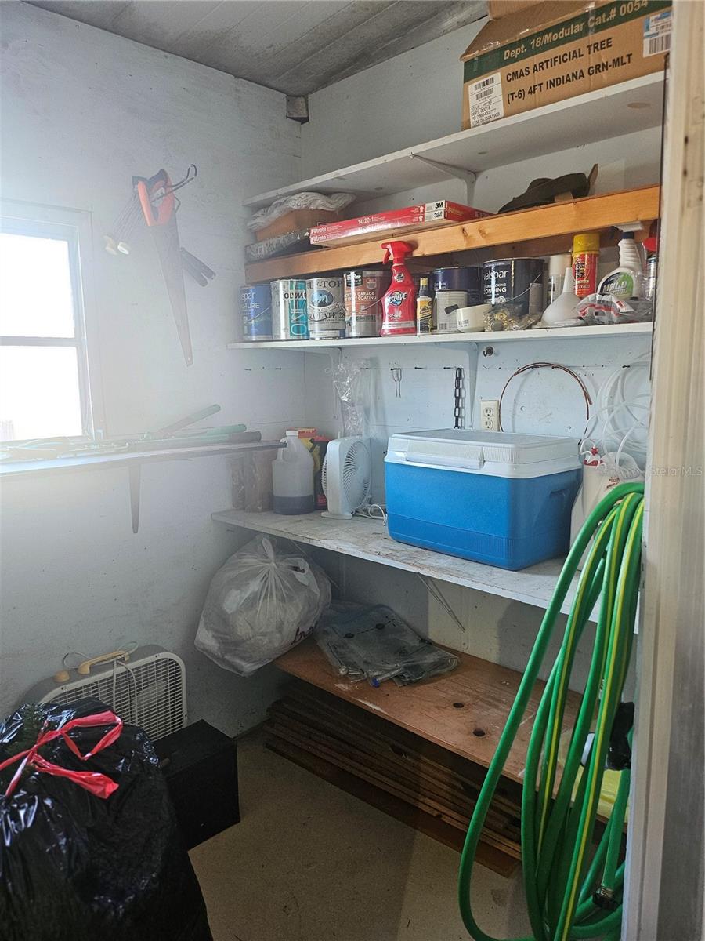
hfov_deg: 56.8
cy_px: 470
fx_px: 652
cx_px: 352
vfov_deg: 71.6
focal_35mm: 24
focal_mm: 5
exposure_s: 1/120
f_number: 1.8
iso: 250
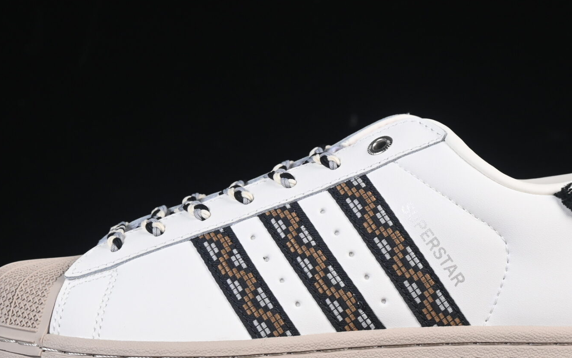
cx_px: 346
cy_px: 186
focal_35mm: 147
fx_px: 2292
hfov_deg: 14.2
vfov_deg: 8.9
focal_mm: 50
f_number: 8
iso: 160
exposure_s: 1/80
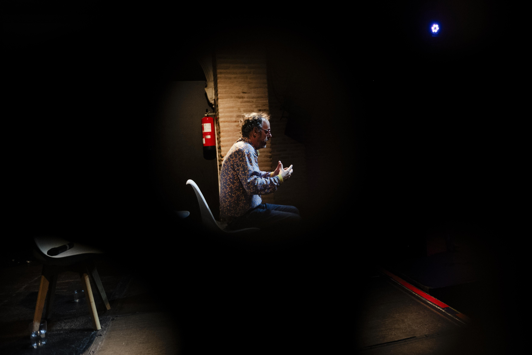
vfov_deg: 44.5
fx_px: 431
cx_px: 318
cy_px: 145
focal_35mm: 29
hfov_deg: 62.8
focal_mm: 24
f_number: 2.8
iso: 3200
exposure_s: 1/250
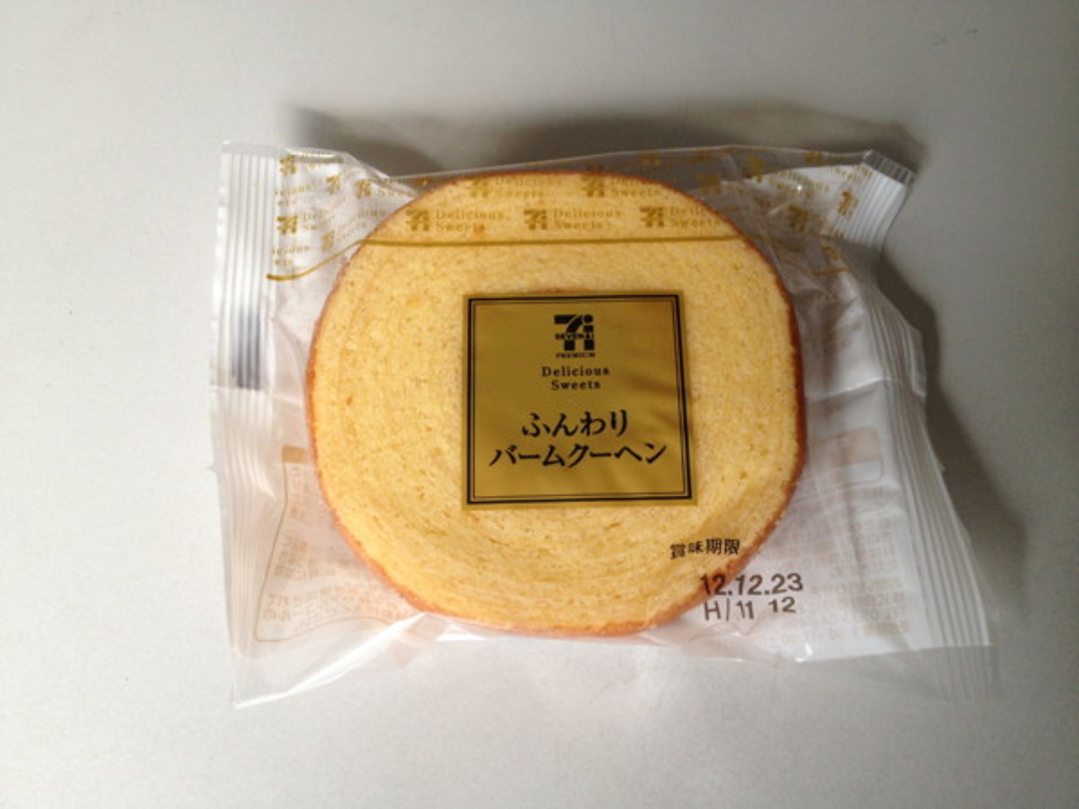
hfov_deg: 52.6
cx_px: 540
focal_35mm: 35
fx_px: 1091
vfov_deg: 40.7
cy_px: 404
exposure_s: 1/20
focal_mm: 4.28
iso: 64
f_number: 2.4
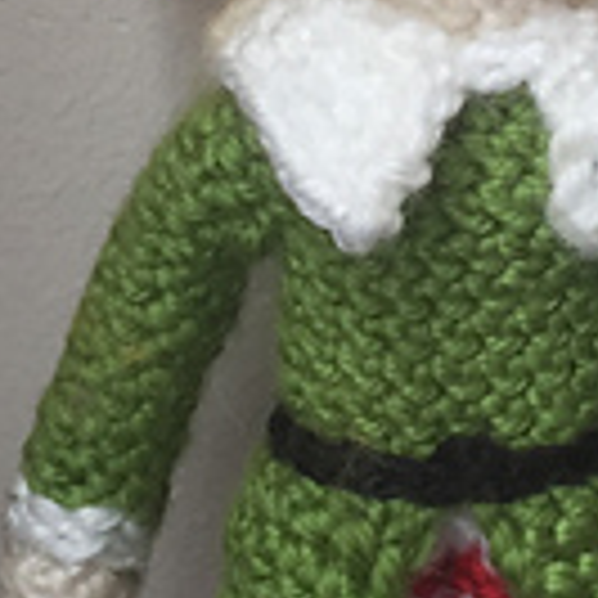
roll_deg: -1.2
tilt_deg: -9.8
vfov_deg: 14.1
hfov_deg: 14.1
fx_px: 2404
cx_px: 450
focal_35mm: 123
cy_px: 72
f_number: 2.2
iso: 40
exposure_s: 1/30
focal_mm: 4.15
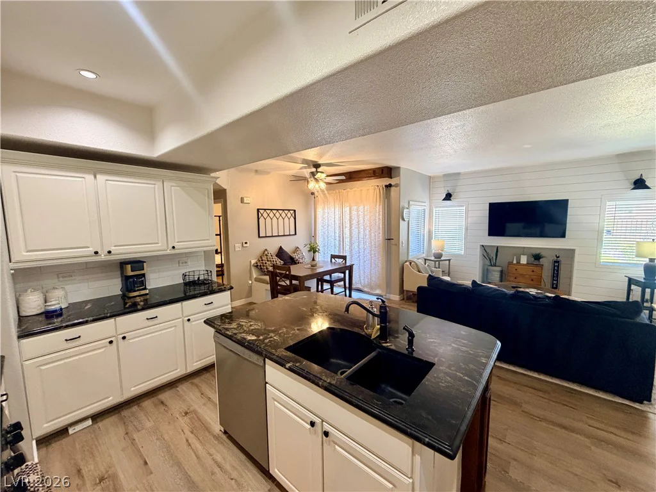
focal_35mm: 14
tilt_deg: -5.3
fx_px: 265
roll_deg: +0.6
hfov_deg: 102.1
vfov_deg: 85.7
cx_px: 328
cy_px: 246
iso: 250
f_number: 2.2
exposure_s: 1/60
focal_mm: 2.22
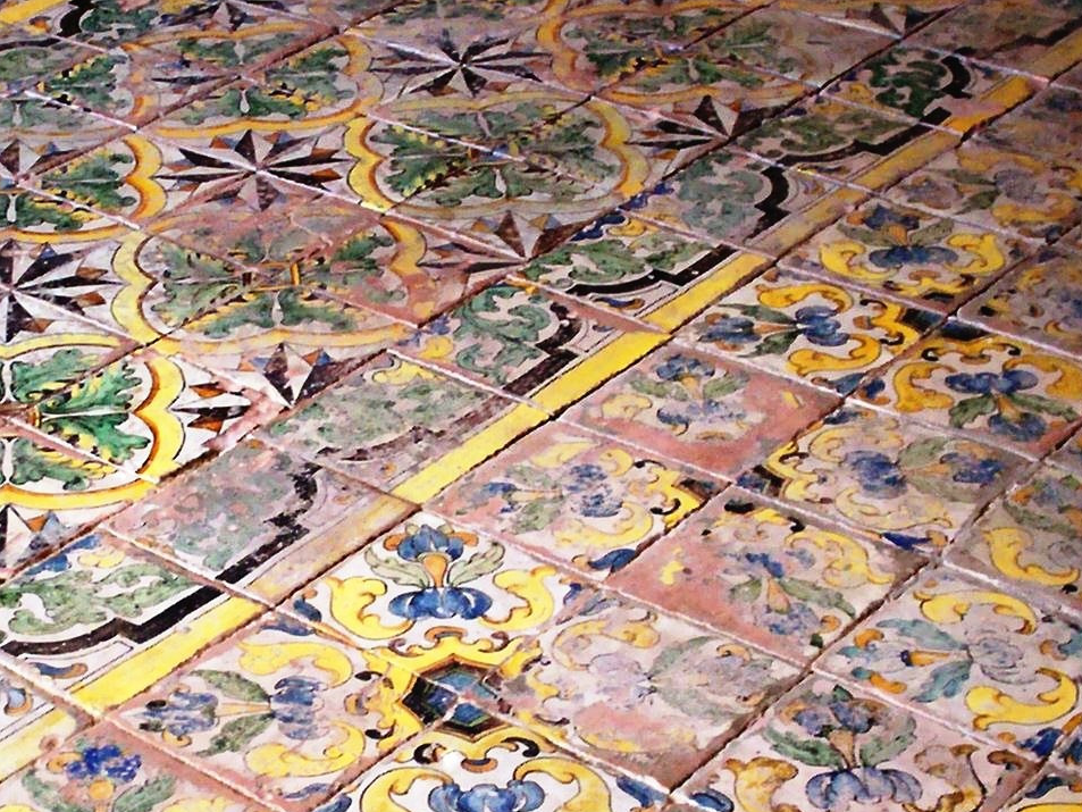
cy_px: 471
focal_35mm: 87
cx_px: 308
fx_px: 2720
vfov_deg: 17.0
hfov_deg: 22.3
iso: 100
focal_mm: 5.9
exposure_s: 1/34.8
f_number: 4.5
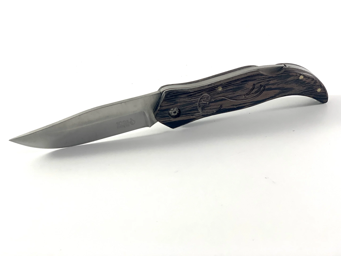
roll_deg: +6.2
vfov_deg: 28.0
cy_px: 128
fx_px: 512
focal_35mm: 52
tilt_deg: -33.2
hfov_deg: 36.8
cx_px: 170
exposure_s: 1/100
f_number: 2.4
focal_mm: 6
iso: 50
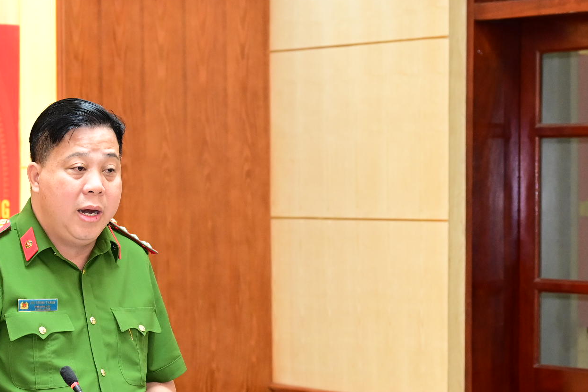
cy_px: 246
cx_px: 99
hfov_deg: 15.5
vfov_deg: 10.5
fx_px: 2139
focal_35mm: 131
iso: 2500
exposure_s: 1/100
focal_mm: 54
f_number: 4
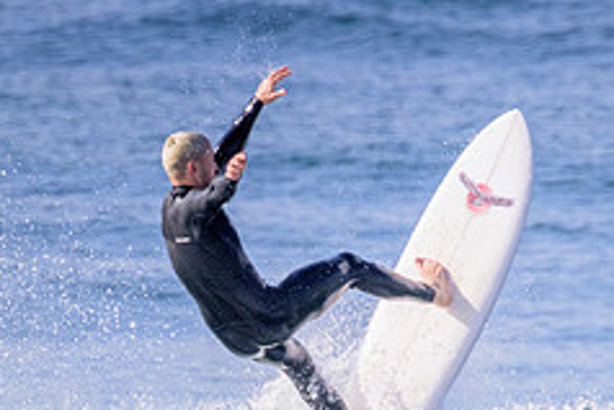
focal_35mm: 1948
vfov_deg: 0.7
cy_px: 491
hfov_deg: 1.1
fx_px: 33243
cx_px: 464
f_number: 11
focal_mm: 800
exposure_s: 1/2000
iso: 1800
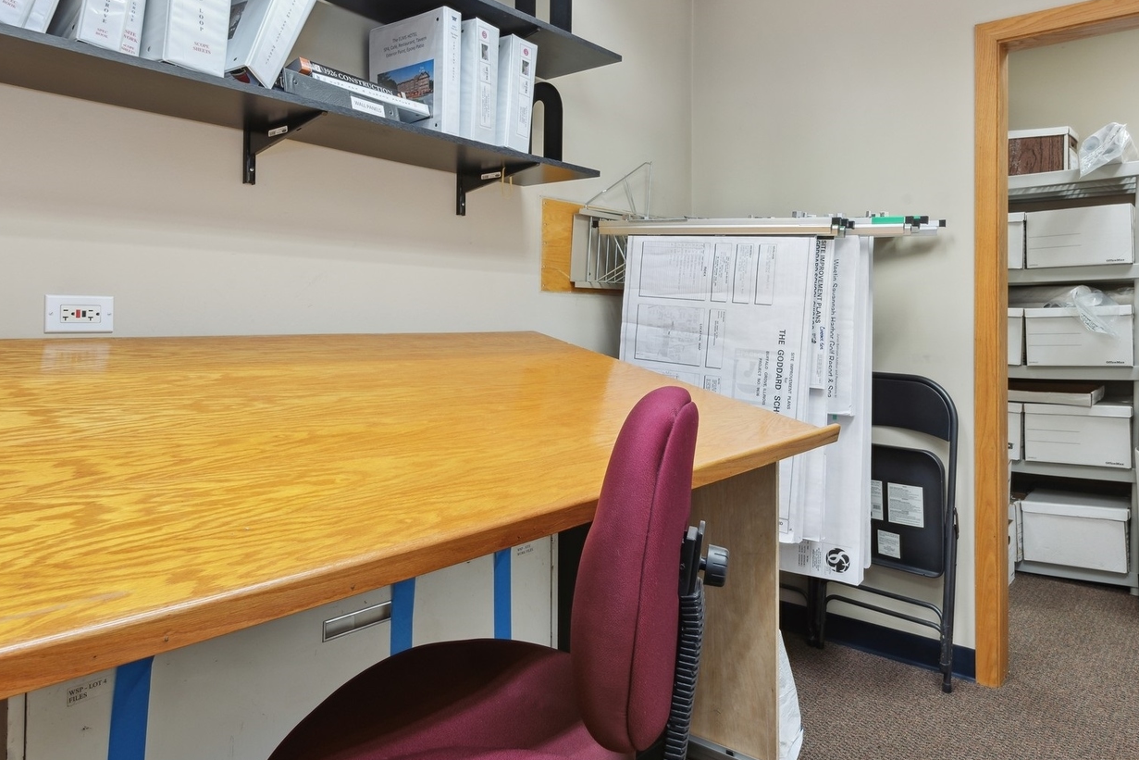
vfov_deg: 51.1
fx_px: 791
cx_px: 584
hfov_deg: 71.5
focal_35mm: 25
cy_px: 317
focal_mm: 19
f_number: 9.5
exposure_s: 1/4
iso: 200
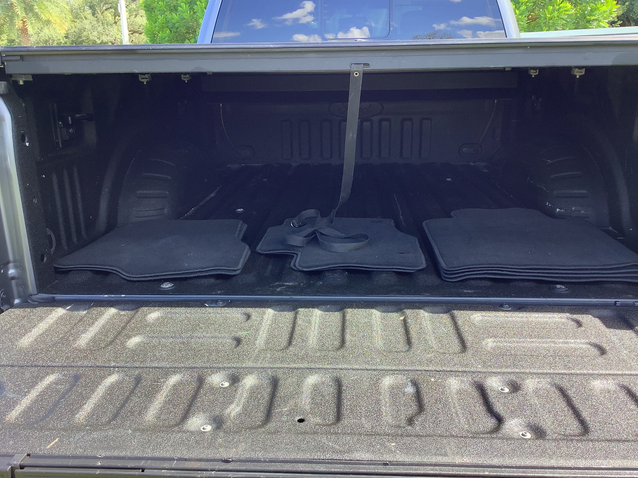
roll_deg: +1.0
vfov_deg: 45.4
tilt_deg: -17.1
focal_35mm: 31
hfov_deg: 58.4
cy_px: 239
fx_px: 571
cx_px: 319
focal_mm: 3.3
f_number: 2.4
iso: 32
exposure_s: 1/120
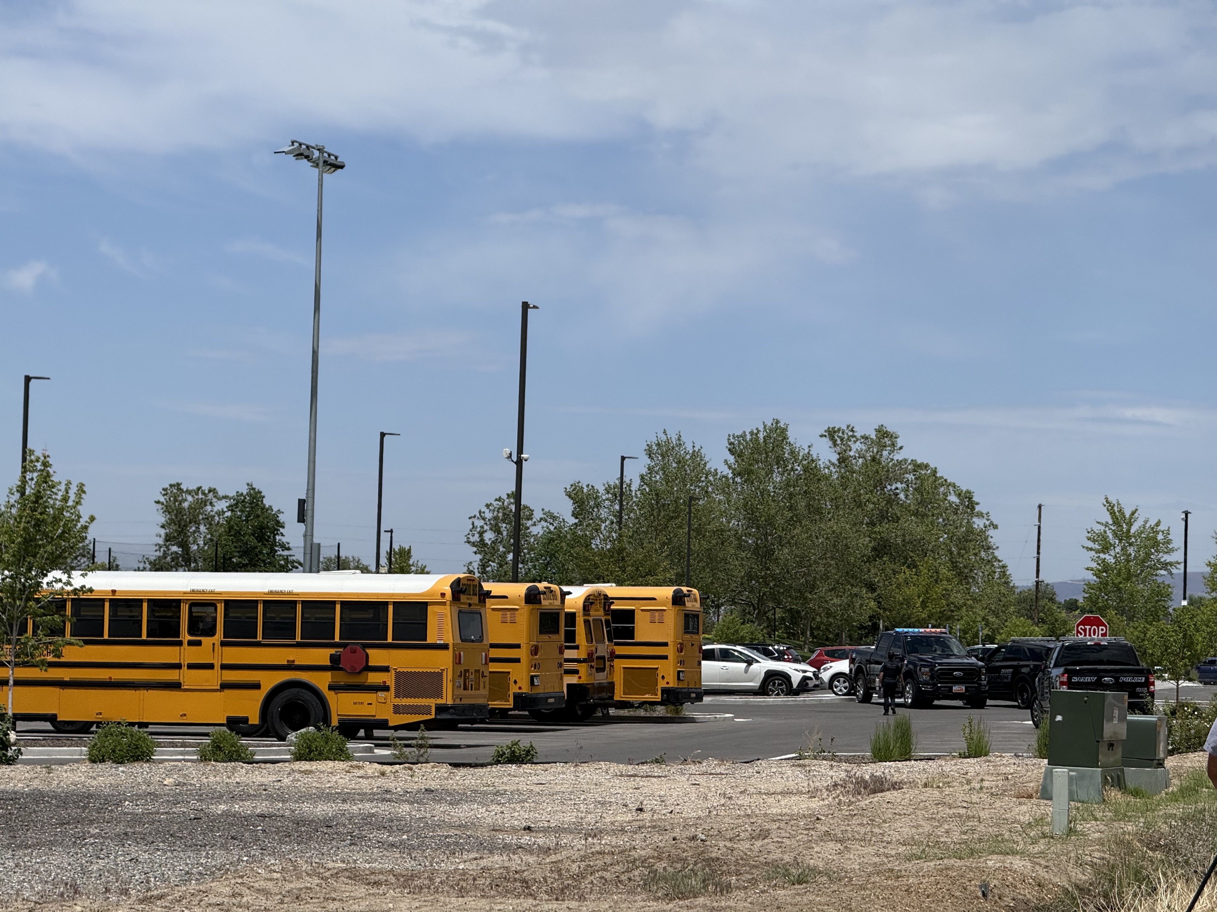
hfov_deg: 16.4
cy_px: 456
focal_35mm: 120
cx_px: 608
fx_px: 4219
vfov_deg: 12.3
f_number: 2.8
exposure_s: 1/3195
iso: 50
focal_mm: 15.66
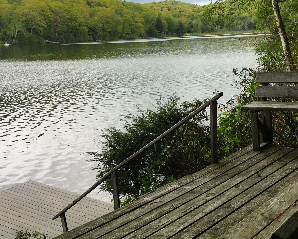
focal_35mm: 47
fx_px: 414
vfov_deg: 32.0
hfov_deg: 39.4
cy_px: 134
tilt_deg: -13.0
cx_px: 172
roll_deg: +2.4
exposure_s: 1/400
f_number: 2.2
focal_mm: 4.15
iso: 25
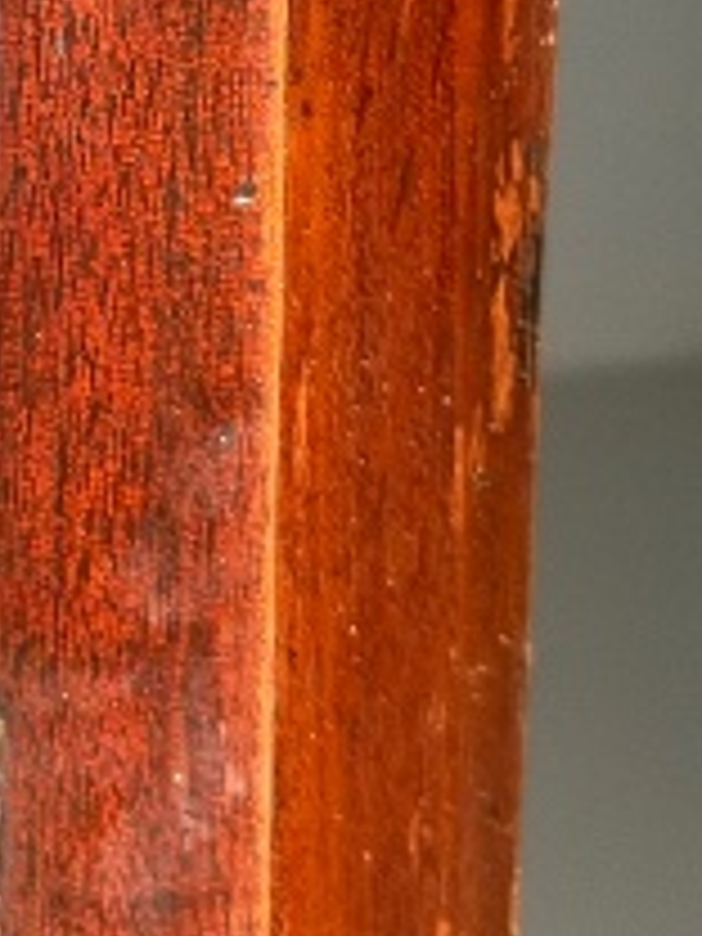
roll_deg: -0.5
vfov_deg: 11.7
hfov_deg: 8.7
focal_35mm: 167
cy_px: 36
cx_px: -261
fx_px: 4516
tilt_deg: -18.5
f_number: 1.48
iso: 500
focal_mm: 6.93
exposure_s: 1/43
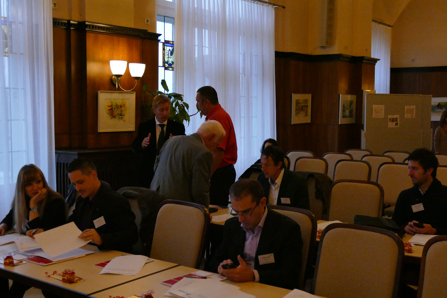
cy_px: 149
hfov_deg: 41.9
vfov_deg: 28.6
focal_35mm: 47
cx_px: 224
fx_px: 584
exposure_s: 1/320
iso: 2500
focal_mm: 17
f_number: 3.3
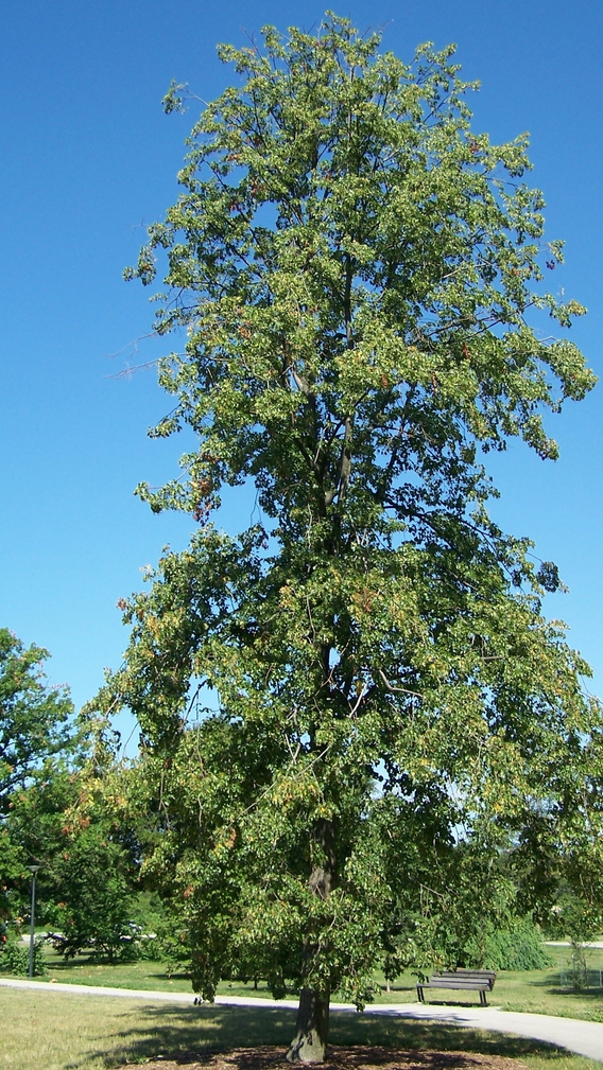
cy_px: 539
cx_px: 340
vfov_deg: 48.3
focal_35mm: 42
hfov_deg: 28.3
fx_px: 1193
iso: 80
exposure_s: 1/640
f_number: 2.8
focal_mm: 6.3
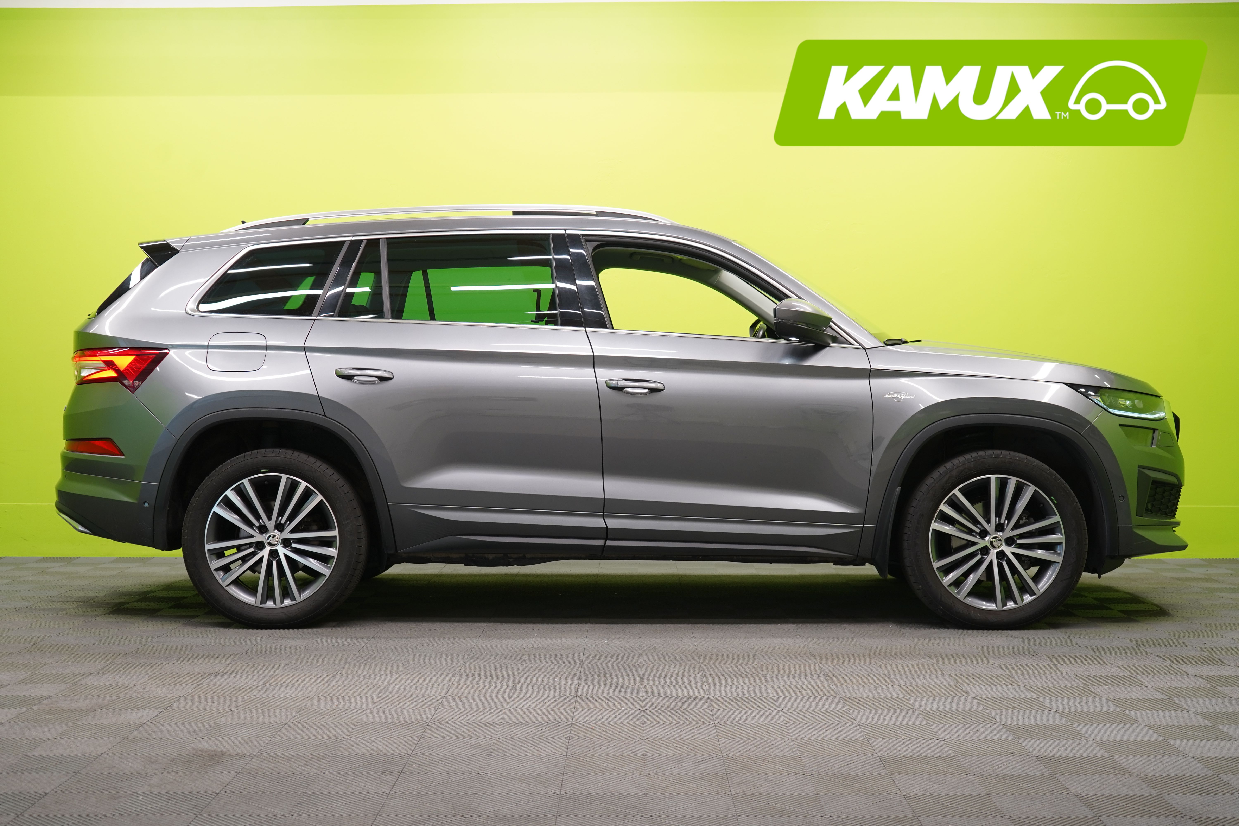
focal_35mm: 47
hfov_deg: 41.9
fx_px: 1617
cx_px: 620
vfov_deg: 28.6
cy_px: 413
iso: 500
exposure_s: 1/30
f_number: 5
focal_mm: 47
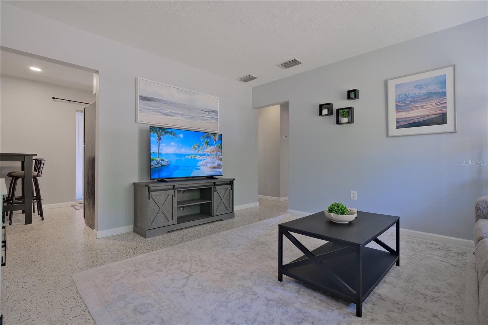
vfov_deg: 73.7
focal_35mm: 16
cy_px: 162
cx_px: 244
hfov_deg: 96.7
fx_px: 217
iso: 640
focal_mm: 10.6
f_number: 4
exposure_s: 1/40
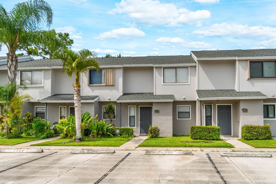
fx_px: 184
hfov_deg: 73.7
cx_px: 138
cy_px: 92
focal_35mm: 24
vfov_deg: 53.2
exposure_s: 1/250
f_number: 8
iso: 160
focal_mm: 16
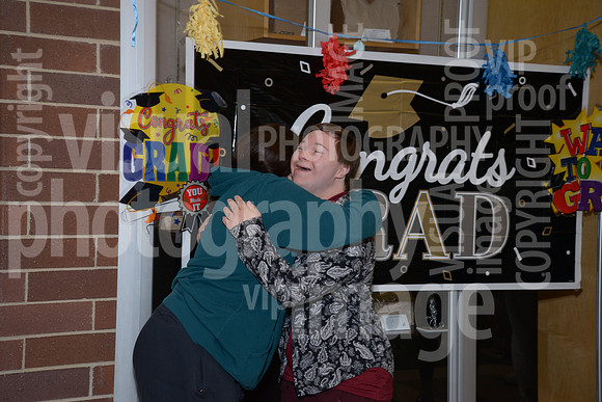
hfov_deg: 32.4
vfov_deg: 21.9
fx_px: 1037
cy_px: 201
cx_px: 301
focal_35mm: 62
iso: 1000
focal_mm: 62
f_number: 6.3
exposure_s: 1/125
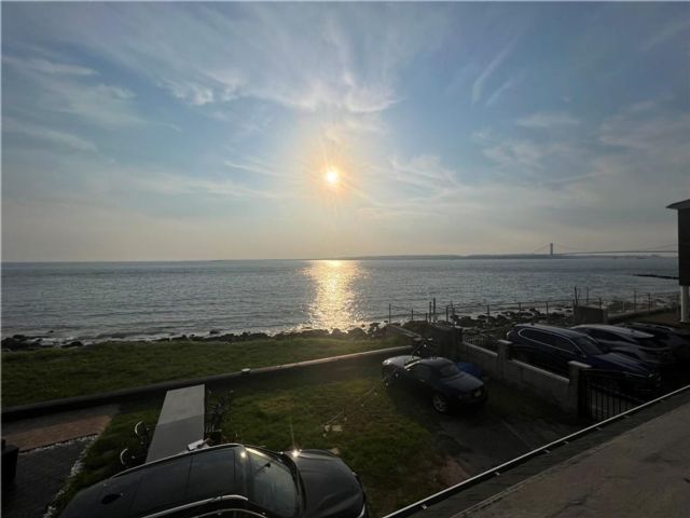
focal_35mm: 13
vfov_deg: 89.9
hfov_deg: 106.2
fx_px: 259
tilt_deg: -0.5
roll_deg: +0.0
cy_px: 259
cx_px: 345
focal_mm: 1.57
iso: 25
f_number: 1.8
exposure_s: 1/9346
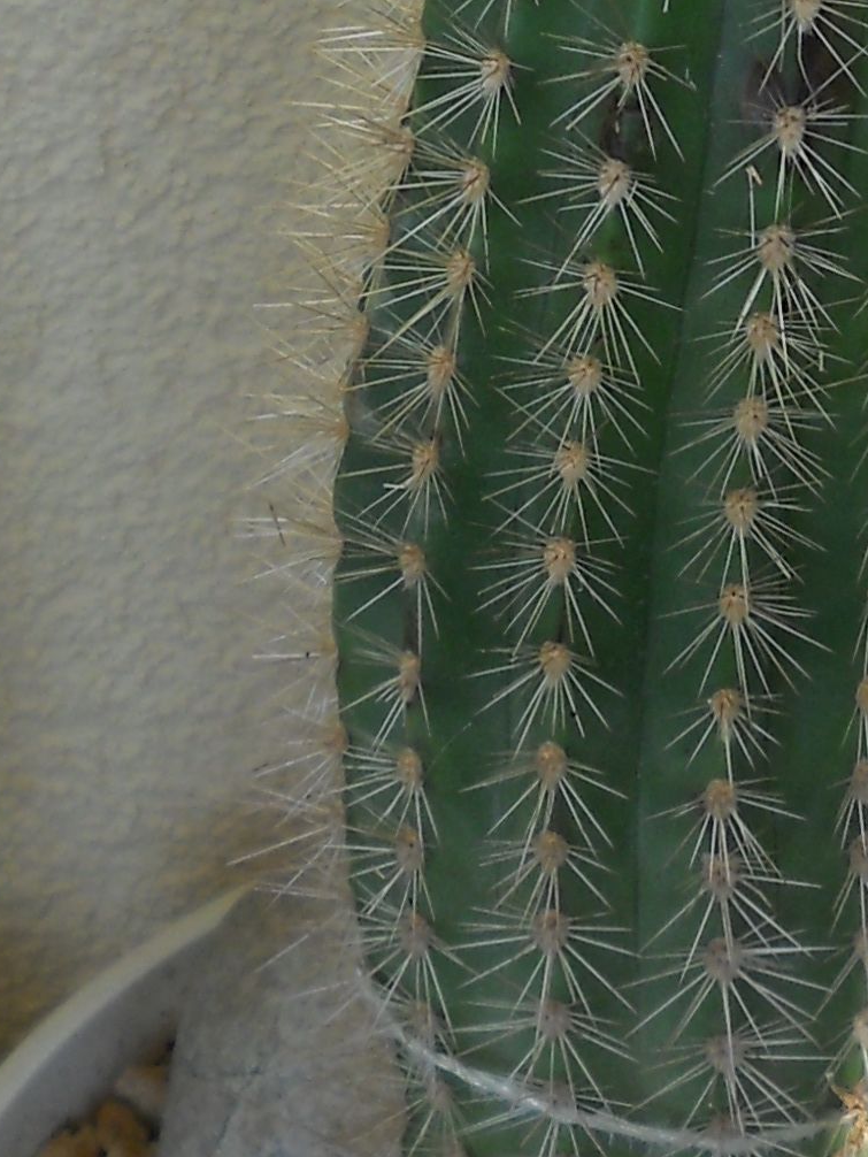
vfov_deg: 14.6
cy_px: 36
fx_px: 4445
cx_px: 804
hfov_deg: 11.1
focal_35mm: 133
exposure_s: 1/60
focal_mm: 6.72
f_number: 3.1
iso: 80
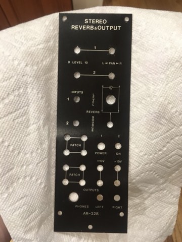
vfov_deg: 61.7
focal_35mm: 29
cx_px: 91
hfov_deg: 48.2
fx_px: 203
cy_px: 121
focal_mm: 4.15
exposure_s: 1/30
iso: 125
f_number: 2.2
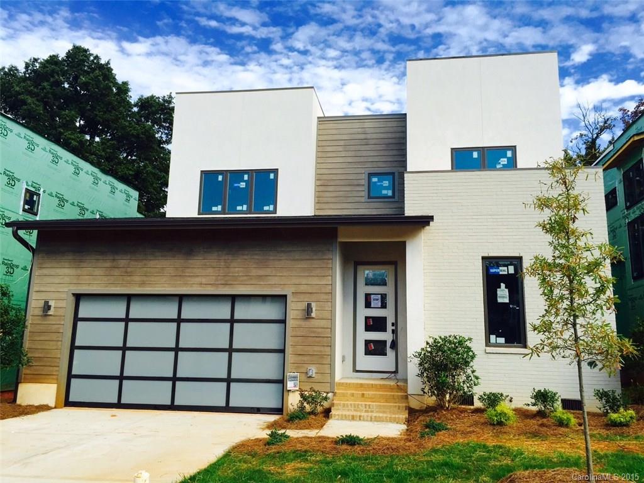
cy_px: 242
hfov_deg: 61.7
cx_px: 322
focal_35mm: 29
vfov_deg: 48.2
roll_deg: -3.0
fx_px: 540
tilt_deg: +11.2
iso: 32
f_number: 2.2
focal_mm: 4.15
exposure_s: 1/1163
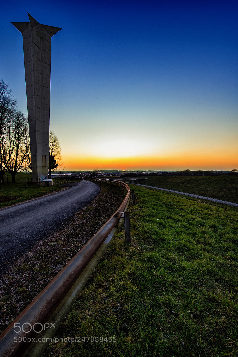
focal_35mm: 14
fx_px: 139
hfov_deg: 81.3
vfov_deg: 104.2
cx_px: 119
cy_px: 178
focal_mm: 14
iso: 320
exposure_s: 1/15
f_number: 9
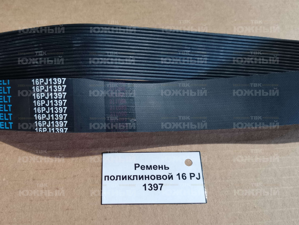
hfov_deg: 67.3
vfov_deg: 53.1
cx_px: 150
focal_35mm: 26
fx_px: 225
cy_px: 112
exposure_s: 1/100
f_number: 1.4
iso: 320
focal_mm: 4.66
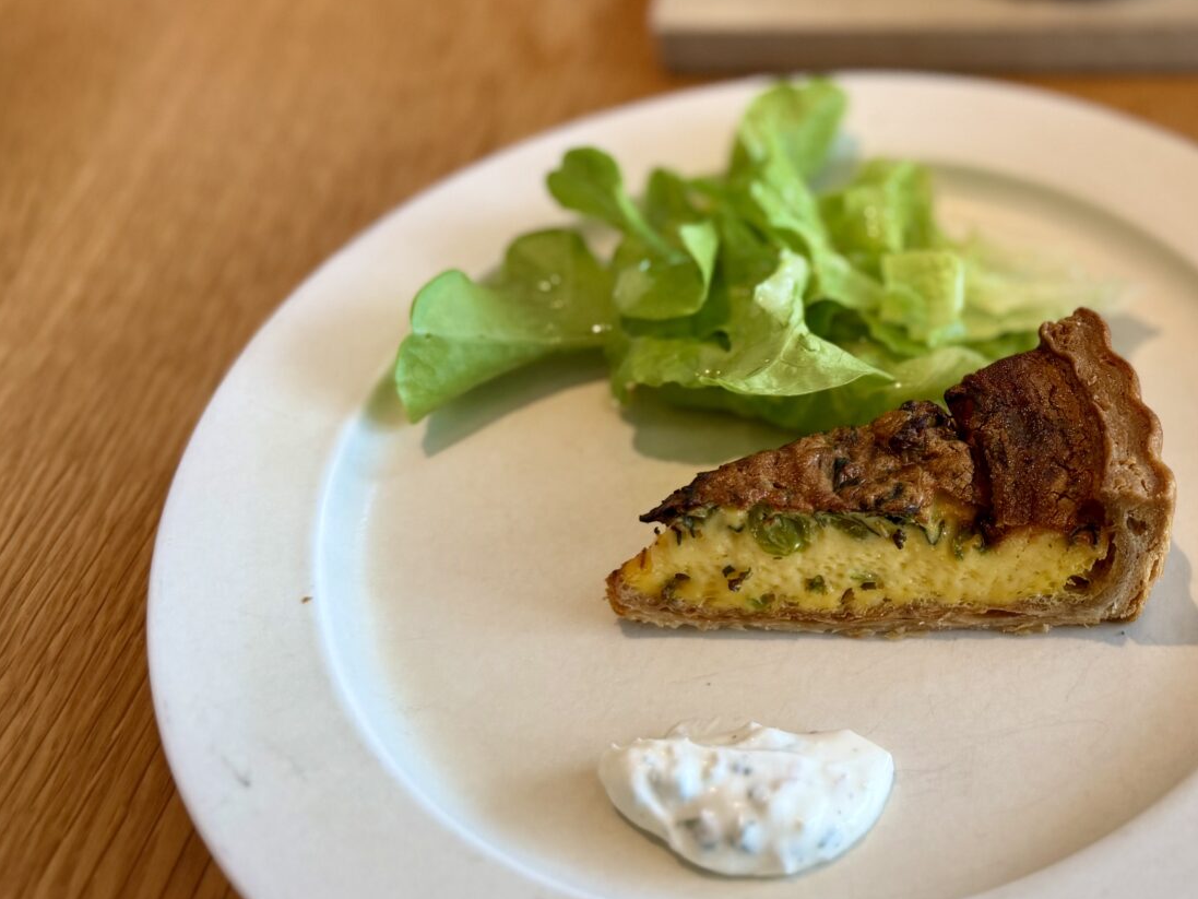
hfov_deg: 42.0
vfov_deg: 33.9
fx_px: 1454
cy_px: 272
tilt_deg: -42.8
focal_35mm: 42
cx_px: 1024
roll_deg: -0.4
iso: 125
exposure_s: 1/121
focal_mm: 6.76
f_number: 1.78
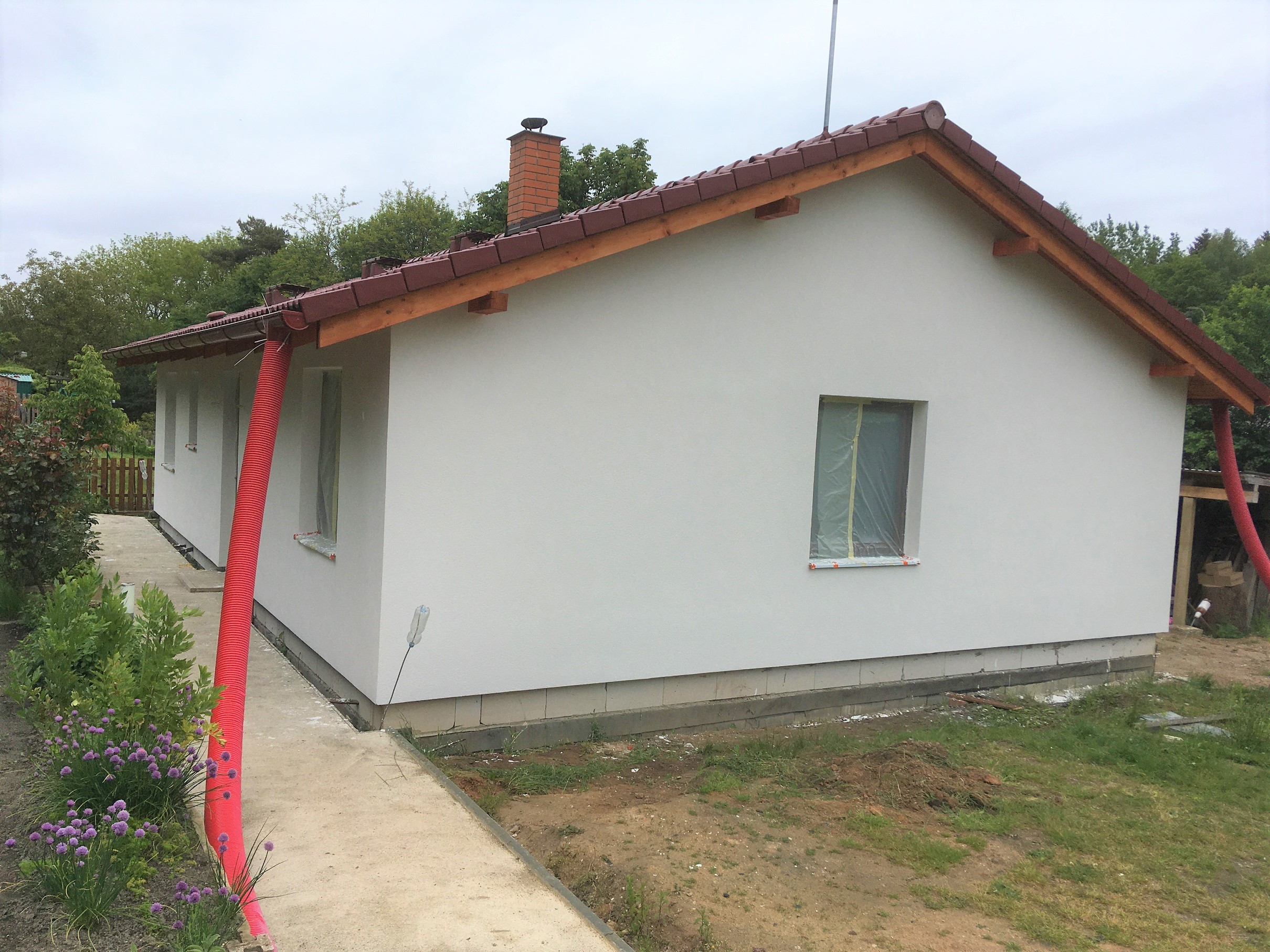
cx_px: 635
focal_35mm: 29
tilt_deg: -2.6
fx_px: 1064
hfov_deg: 61.7
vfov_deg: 48.2
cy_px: 476
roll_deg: -3.2
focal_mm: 4.15
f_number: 2.2
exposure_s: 1/538
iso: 25
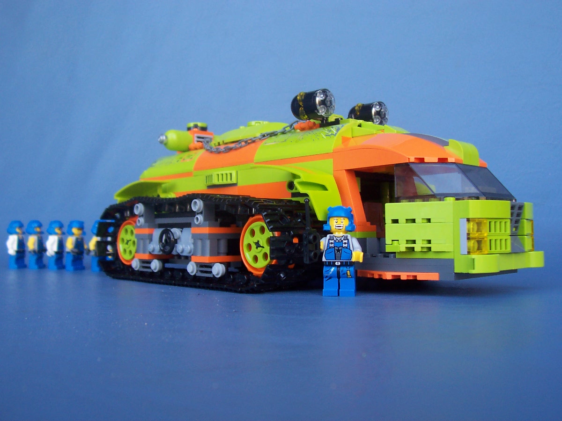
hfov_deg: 50.1
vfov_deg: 38.7
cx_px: 281
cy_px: 210
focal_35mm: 37
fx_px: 601
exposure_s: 1/90
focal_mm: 5.6
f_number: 2.8
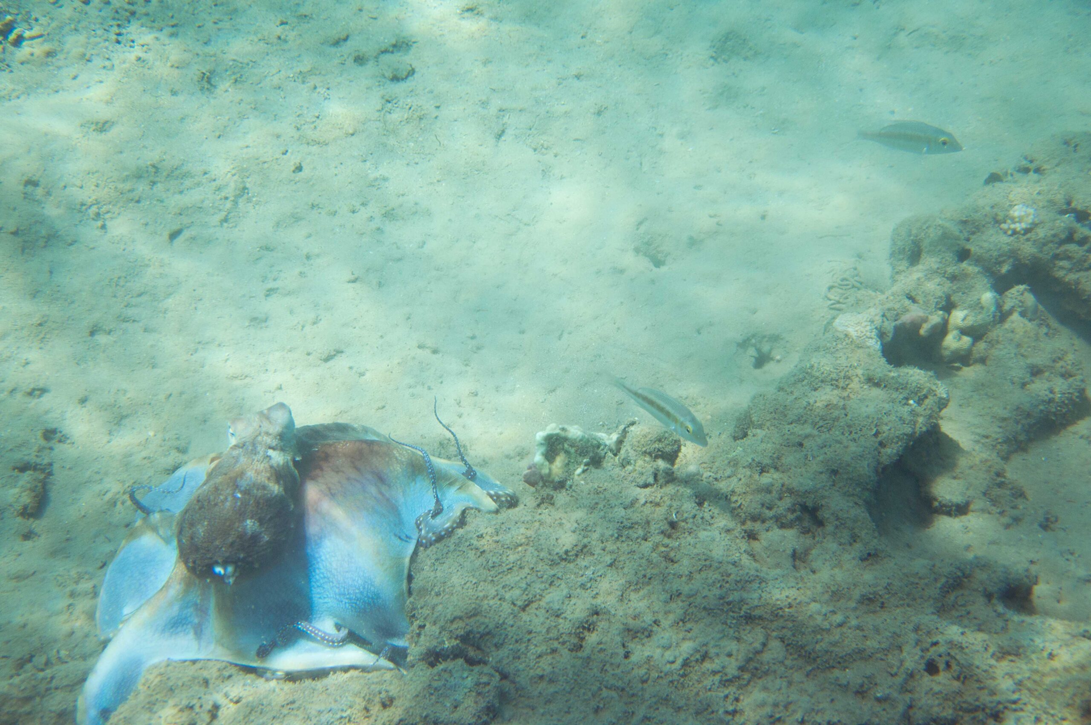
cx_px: 546
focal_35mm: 52
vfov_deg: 25.7
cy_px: 362
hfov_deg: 37.9
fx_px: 1589
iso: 640
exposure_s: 1/1250
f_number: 4.5
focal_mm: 35
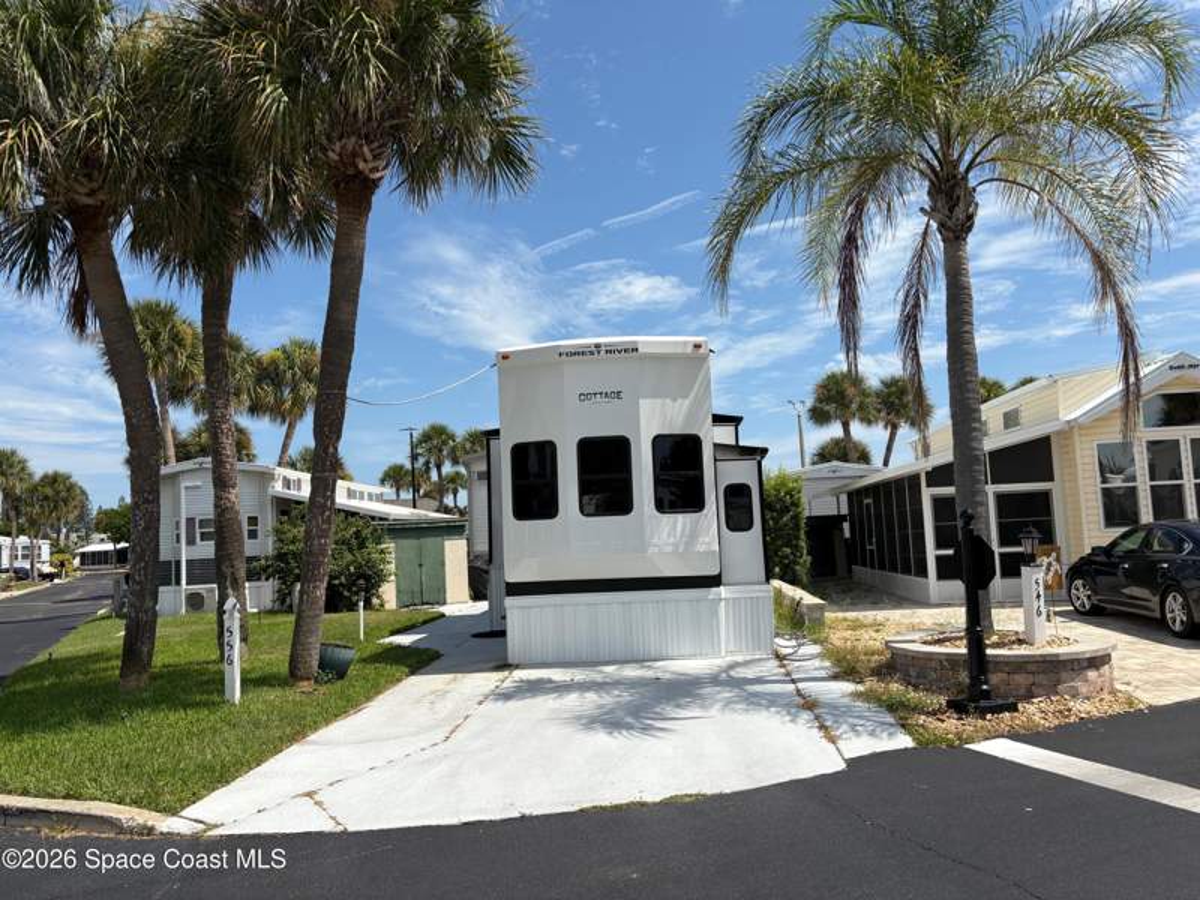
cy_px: 450
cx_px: 600
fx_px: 901
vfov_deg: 53.1
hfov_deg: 67.3
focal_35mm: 26
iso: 50
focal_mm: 5.96
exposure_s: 1/5814
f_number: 1.6
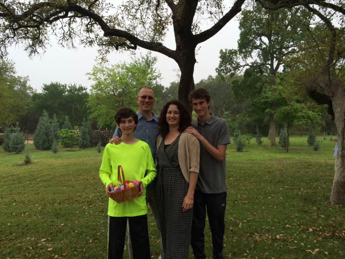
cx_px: 172
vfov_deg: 48.2
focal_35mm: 29
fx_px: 289
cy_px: 130
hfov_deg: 61.7
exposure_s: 1/578
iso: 32
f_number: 2.2
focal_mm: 4.15
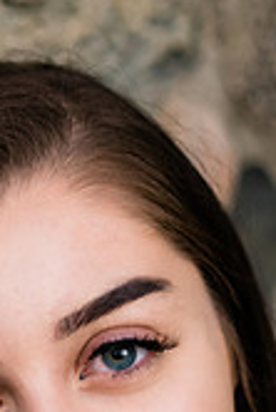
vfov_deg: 12.7
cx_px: -22
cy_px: 521
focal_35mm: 157
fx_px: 1802
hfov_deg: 8.7
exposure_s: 1/200
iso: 400
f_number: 2.8
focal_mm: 58
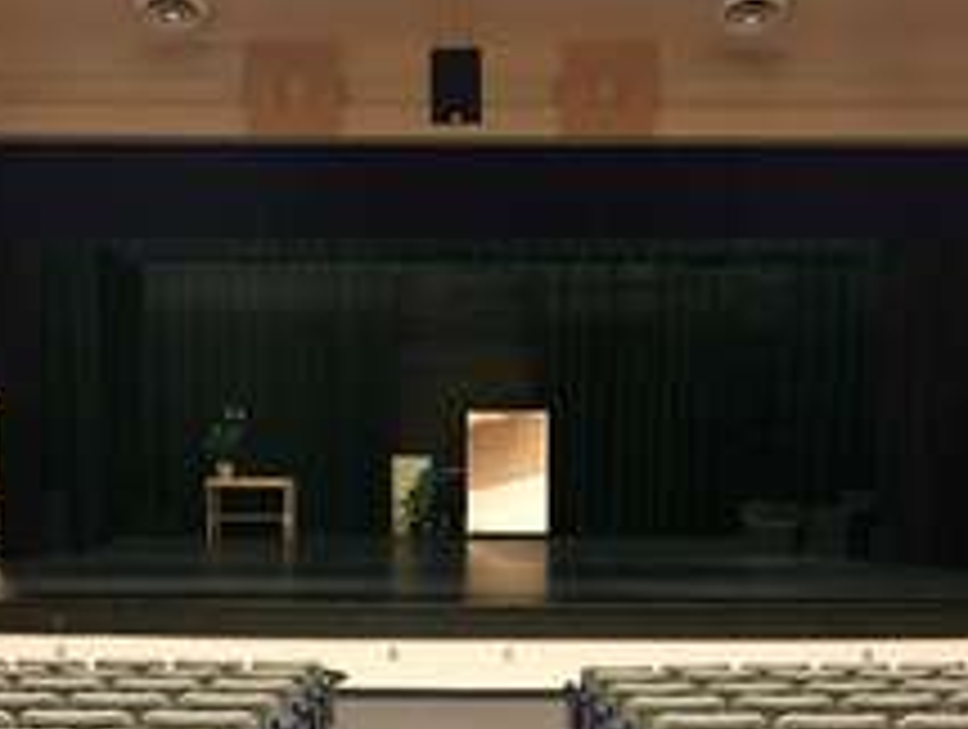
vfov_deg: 27.5
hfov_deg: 36.7
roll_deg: +0.0
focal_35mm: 52
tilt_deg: -6.2
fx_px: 1457
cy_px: 590
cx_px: 437
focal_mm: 4
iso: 100
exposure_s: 1/5
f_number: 1.8
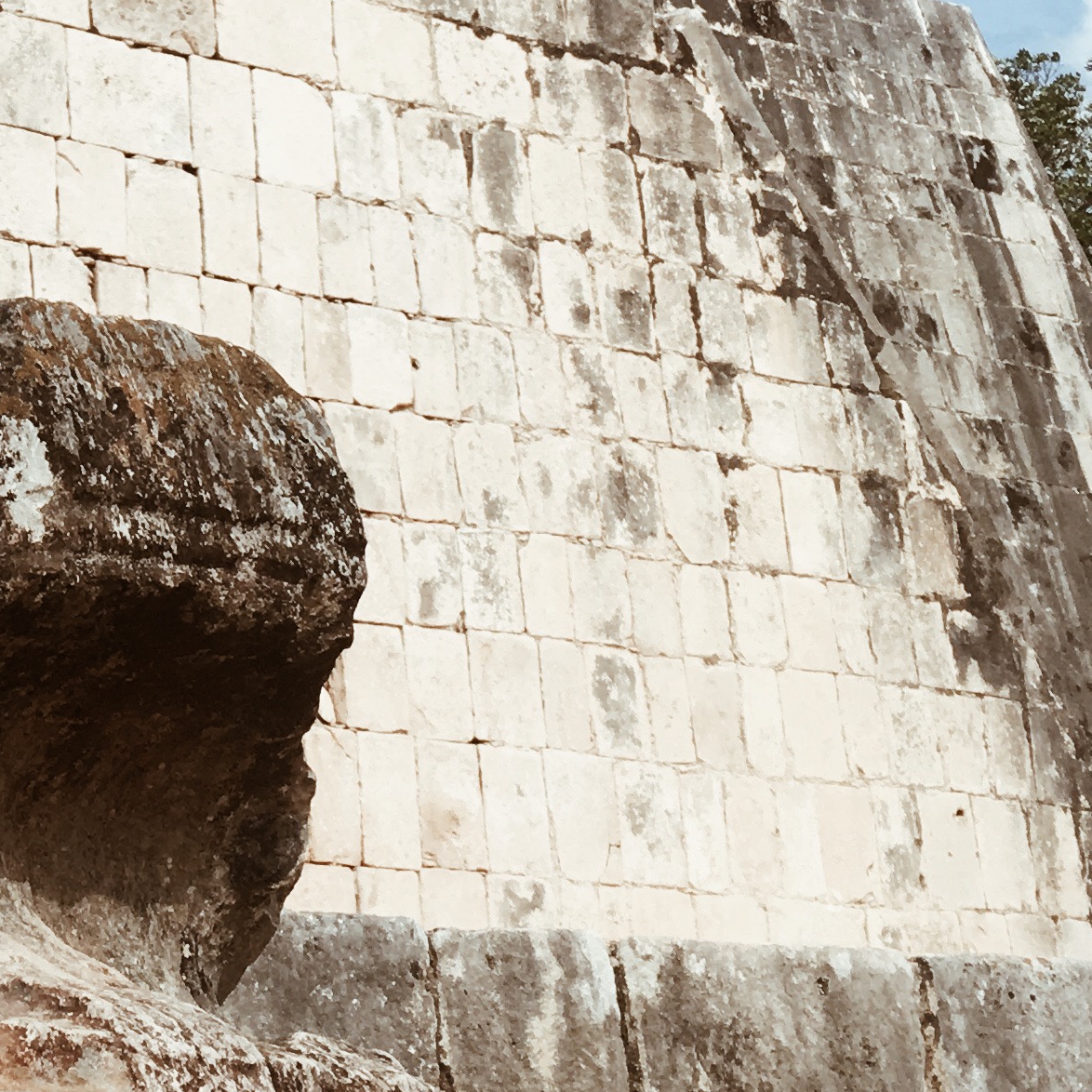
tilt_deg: +20.7
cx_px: -264
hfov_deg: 18.5
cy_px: -88
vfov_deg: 19.0
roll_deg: +2.0
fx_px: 3141
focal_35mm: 88
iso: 25
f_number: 2.2
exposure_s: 1/1399
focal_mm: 4.15
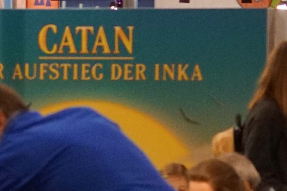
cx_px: -105
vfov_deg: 4.5
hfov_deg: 6.7
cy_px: 48
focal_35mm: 306
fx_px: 2438
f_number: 3.2
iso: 2000
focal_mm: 35
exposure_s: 1/400
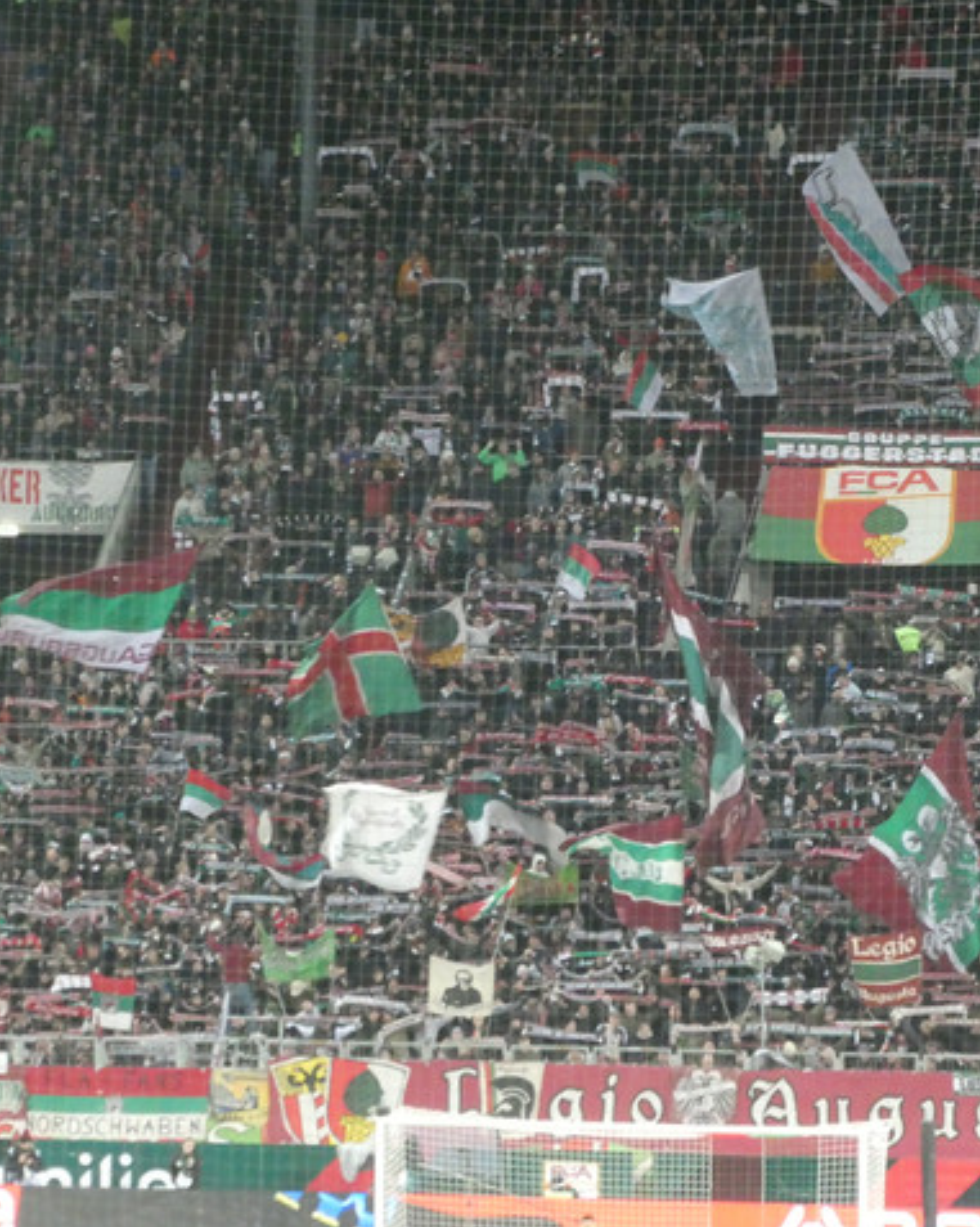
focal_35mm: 262
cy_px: 615
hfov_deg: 5.9
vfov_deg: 7.4
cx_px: 761
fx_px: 9508
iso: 1600
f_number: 5.6
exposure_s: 1/50
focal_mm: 35.8
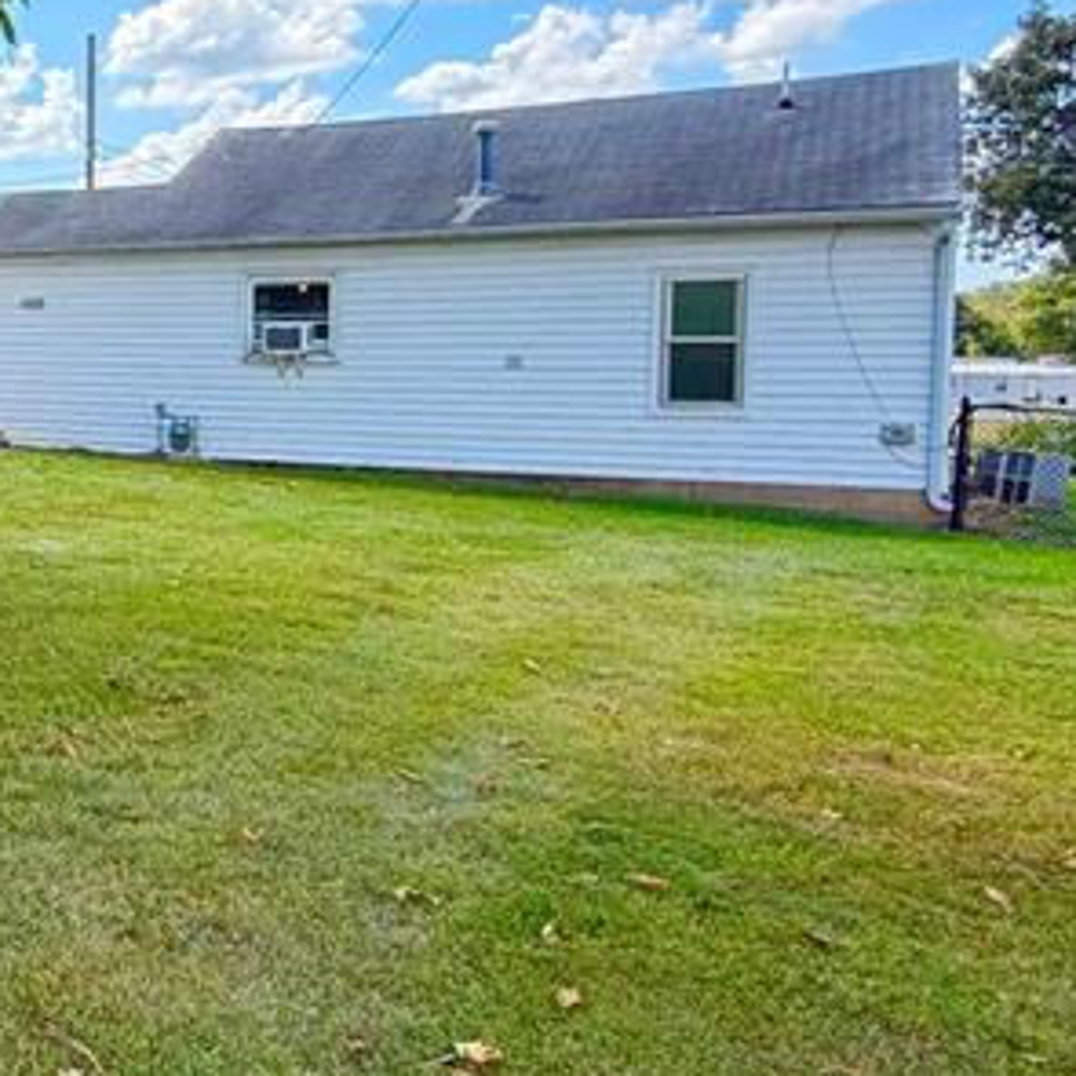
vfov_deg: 39.0
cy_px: 423
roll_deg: +0.7
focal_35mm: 43
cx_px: -365
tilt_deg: -3.4
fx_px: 1512
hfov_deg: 30.1
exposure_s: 1/502
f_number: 2.2
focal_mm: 2.22
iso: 40
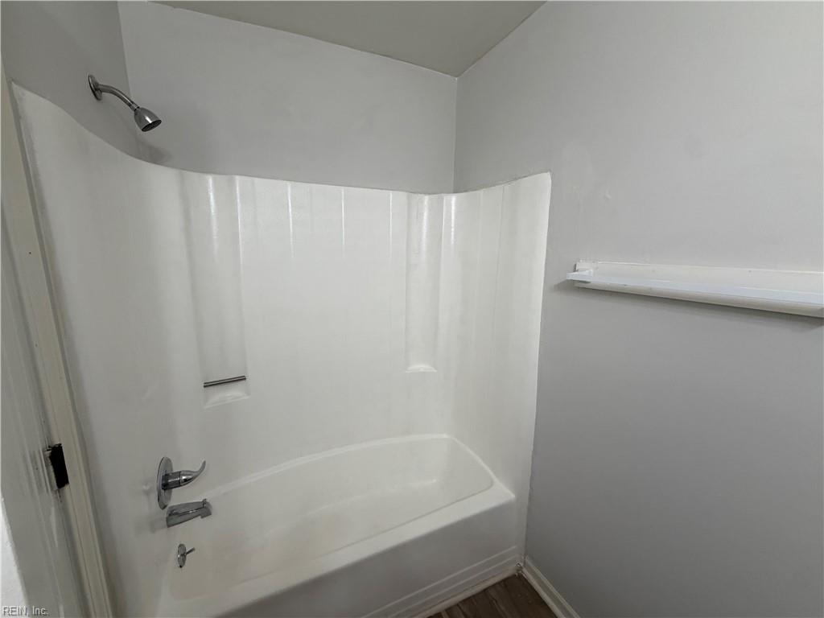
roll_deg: +0.6
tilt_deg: -10.3
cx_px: 412
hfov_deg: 102.1
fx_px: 333
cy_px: 309
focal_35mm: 14
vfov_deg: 85.7
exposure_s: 1/120
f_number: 2.2
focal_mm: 2.22
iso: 160
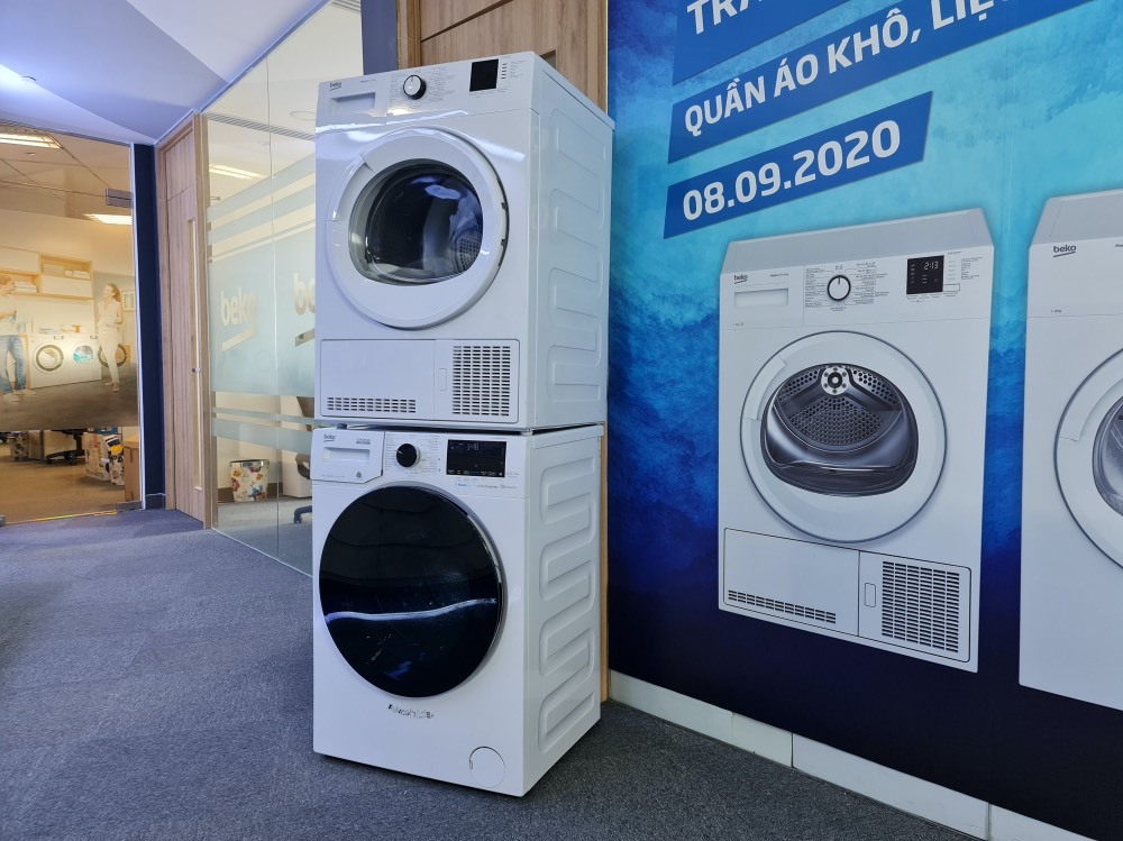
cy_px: 420
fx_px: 811
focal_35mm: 25
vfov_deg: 54.8
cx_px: 562
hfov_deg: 69.4
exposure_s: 1/100
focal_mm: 7
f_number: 1.8
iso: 200
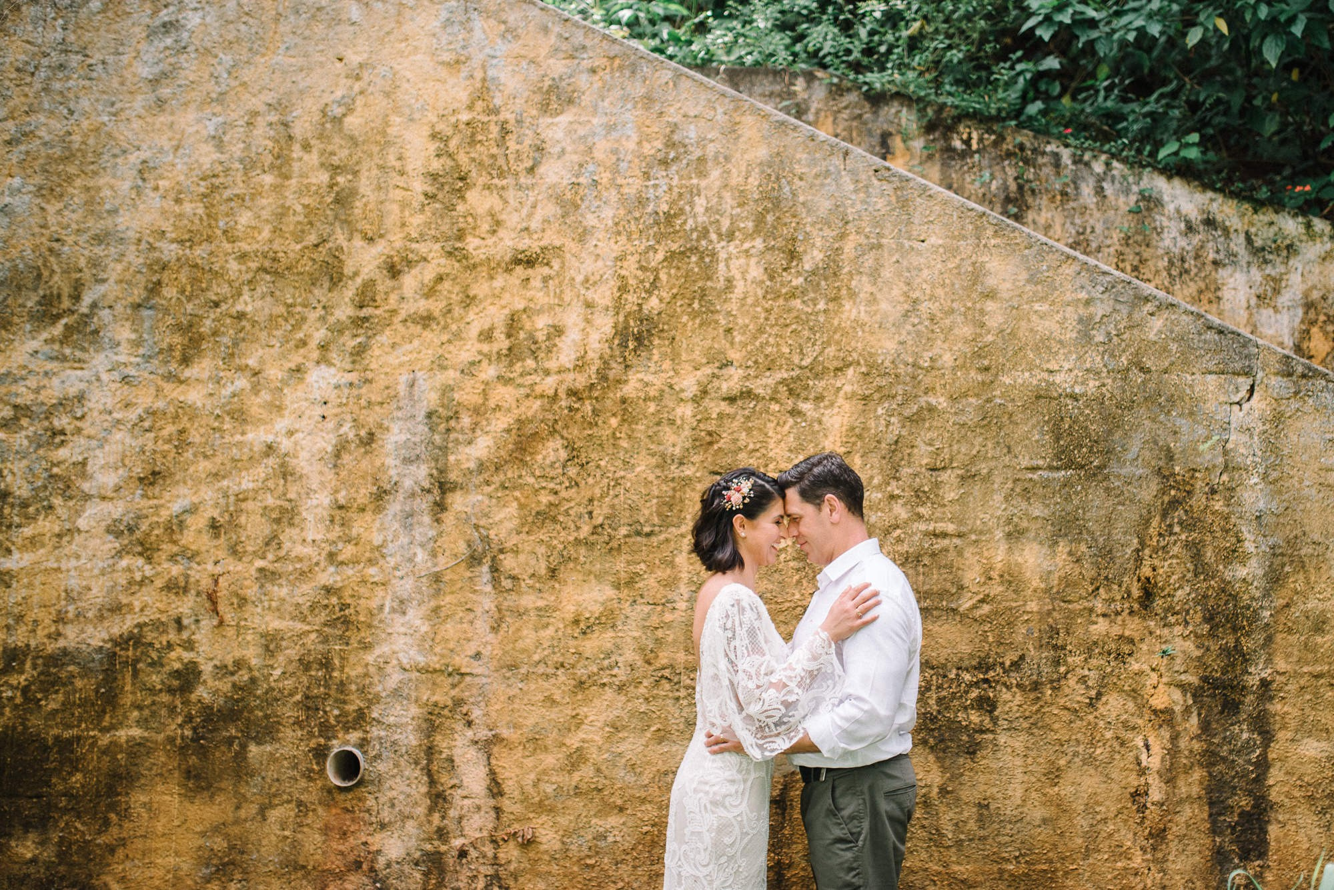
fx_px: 1596
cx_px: 821
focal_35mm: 43
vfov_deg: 31.2
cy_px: 456
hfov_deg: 45.0
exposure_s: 1/3200
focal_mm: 35
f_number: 1.8
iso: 200
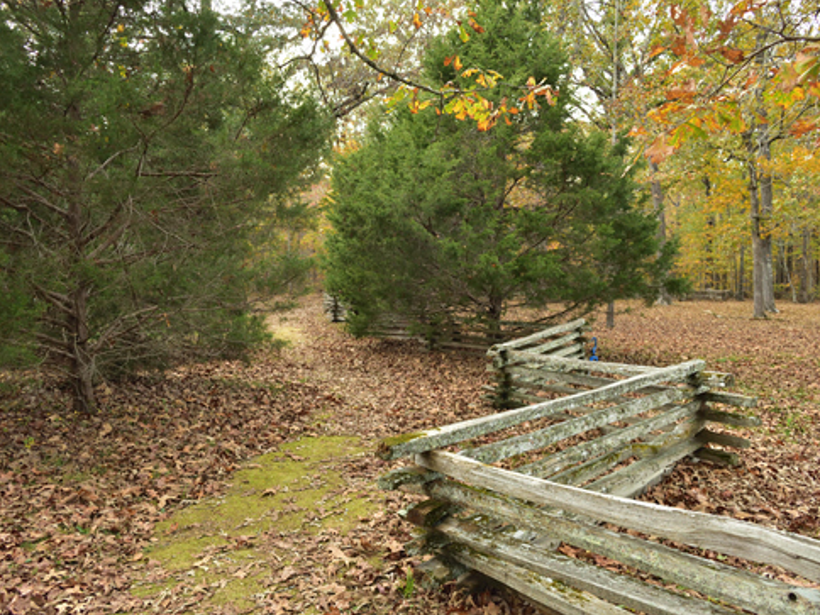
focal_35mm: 30
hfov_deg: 60.0
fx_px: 711
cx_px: 408
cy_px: 314
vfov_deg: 46.8
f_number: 4
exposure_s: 1/160
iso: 720
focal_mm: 18
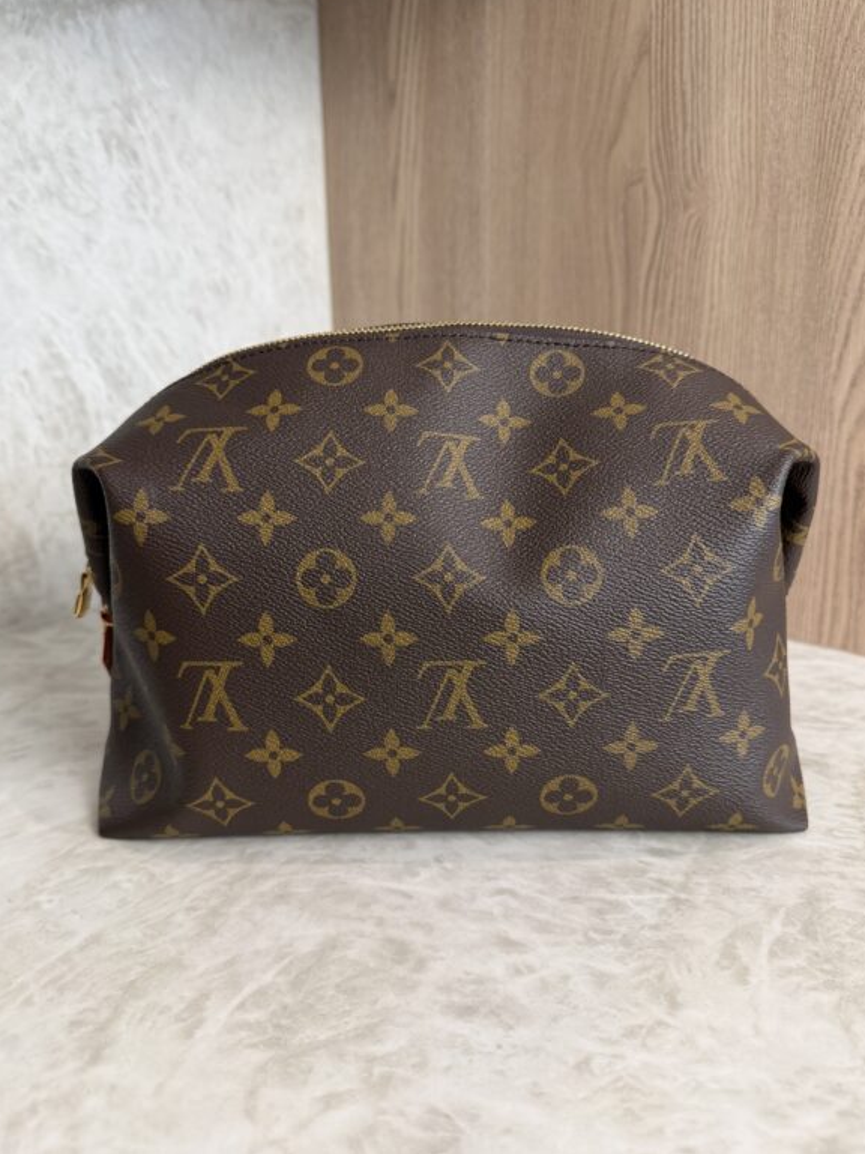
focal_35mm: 25
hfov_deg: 54.9
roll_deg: +0.7
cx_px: 437
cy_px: 583
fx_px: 833
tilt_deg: -15.8
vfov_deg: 69.4
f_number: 1.78
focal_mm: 6.76
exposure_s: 1/120
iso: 160
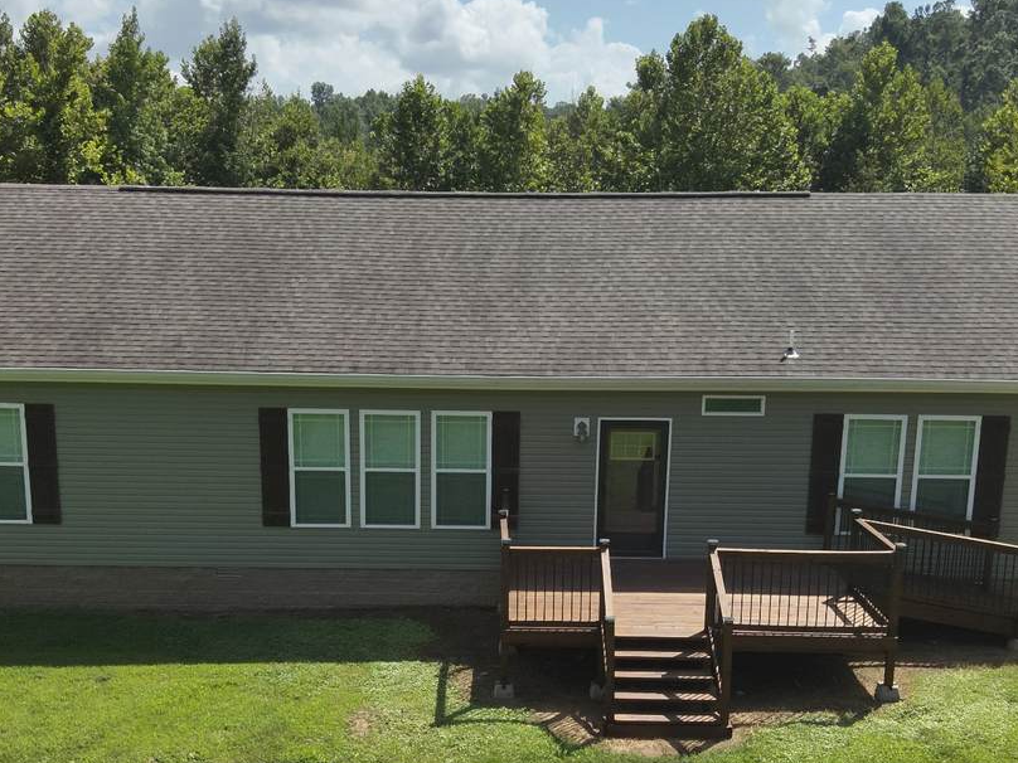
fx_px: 1118
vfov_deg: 37.4
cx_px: 500
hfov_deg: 49.0
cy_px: 495
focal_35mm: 38
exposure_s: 1/1250
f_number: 2.8
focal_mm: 4.4
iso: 100
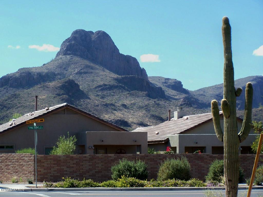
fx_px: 798
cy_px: 98
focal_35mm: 105
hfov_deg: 18.7
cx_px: 132
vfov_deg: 14.1
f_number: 3.2
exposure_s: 1/750
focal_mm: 17.5
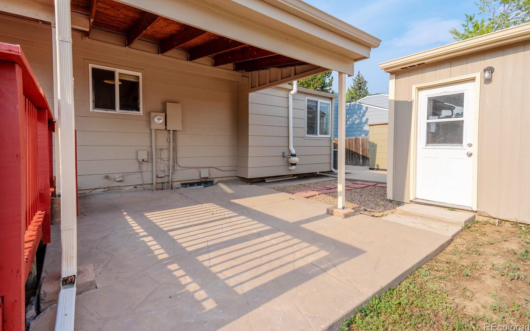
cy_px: 150
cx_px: 263
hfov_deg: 94.4
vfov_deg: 67.9
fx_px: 246
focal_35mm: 17
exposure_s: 1/3200
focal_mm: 16
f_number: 8
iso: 125
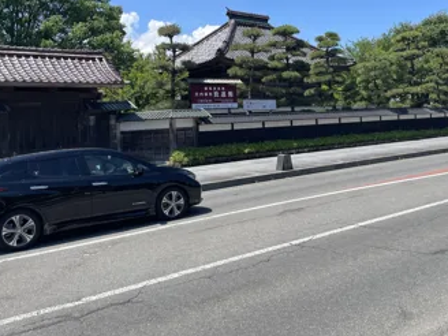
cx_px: 287
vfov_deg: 37.4
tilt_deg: +3.6
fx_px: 492
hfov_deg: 48.4
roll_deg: +1.2
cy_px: 115
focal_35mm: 38
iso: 32
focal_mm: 4.2
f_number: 1.6
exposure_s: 1/2174
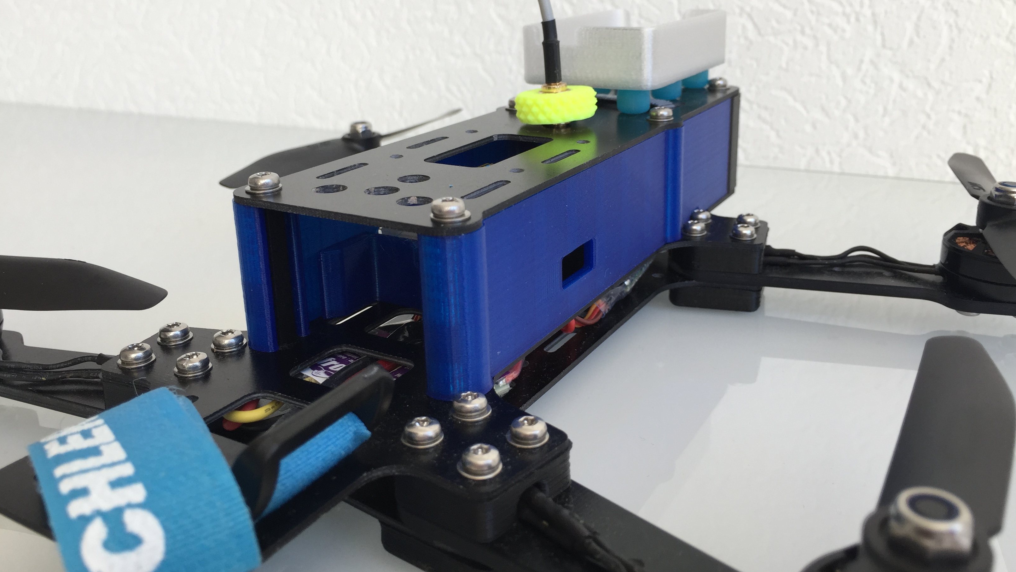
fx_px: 862
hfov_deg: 61.0
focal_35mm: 32
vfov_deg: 36.5
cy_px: 214
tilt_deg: -15.8
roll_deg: +1.9
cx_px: 507
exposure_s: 1/122
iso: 32
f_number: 2.2
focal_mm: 4.15
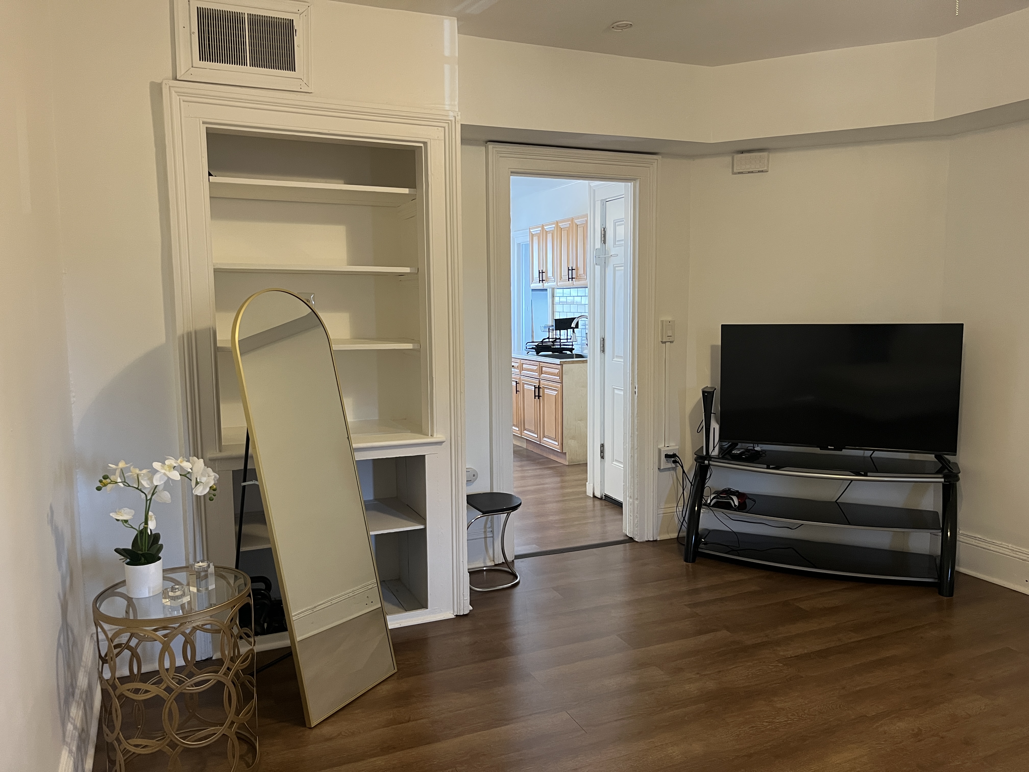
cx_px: 514
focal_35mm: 26
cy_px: 386
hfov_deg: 67.3
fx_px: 773
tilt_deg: -6.4
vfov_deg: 53.1
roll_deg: +0.6
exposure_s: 1/60
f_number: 1.6
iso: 250
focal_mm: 5.1
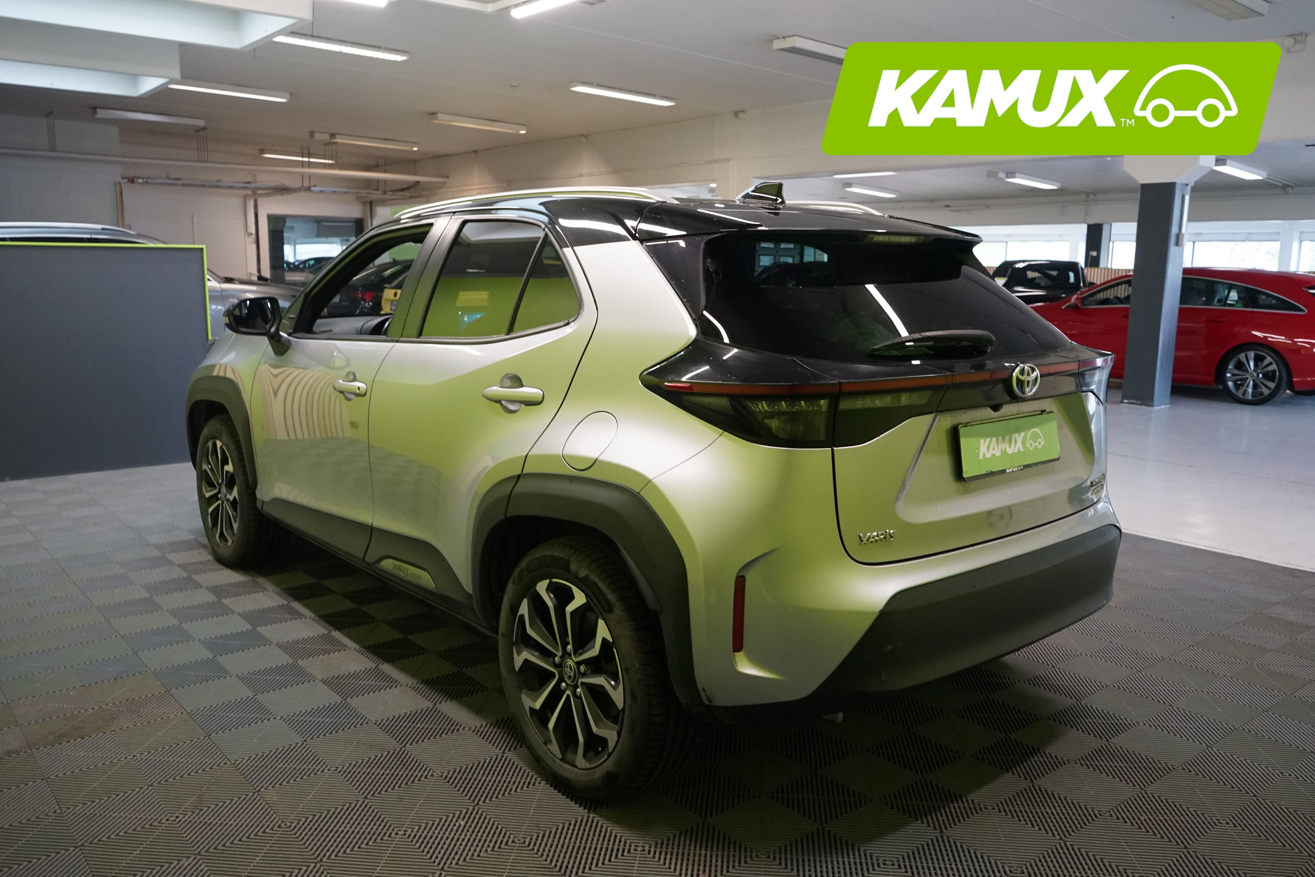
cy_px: 438
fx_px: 1023
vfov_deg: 46.4
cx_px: 658
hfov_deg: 65.5
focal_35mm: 28
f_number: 7.1
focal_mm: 28
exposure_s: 1/30
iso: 2500
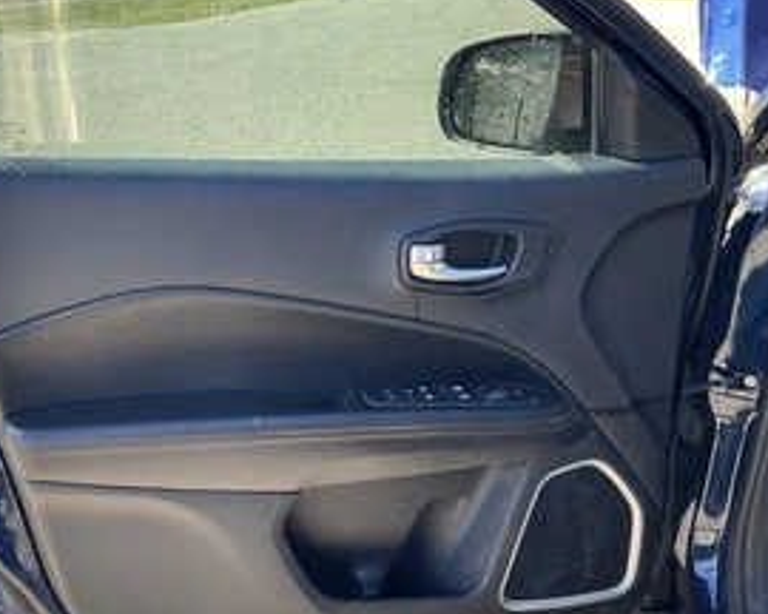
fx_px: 955
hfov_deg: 43.6
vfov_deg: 35.6
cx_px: 299
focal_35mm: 42
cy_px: 361
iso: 20
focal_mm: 3
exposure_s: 1/122
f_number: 1.8
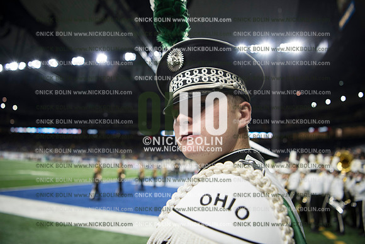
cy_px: 122
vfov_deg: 53.2
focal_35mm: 24
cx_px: 182
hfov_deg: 73.7
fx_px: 243
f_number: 2.8
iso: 1250
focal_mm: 24
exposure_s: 1/800
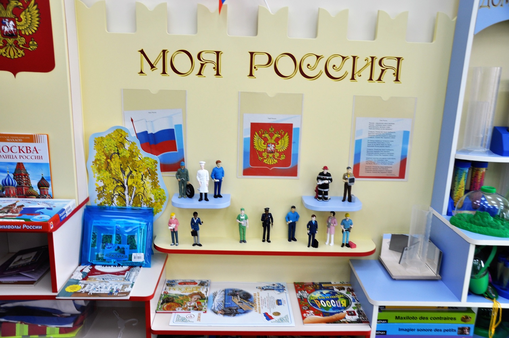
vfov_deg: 39.9
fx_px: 466
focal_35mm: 33
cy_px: 169
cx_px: 254
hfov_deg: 57.3
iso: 200
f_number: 6.3
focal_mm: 22
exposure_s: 1/40
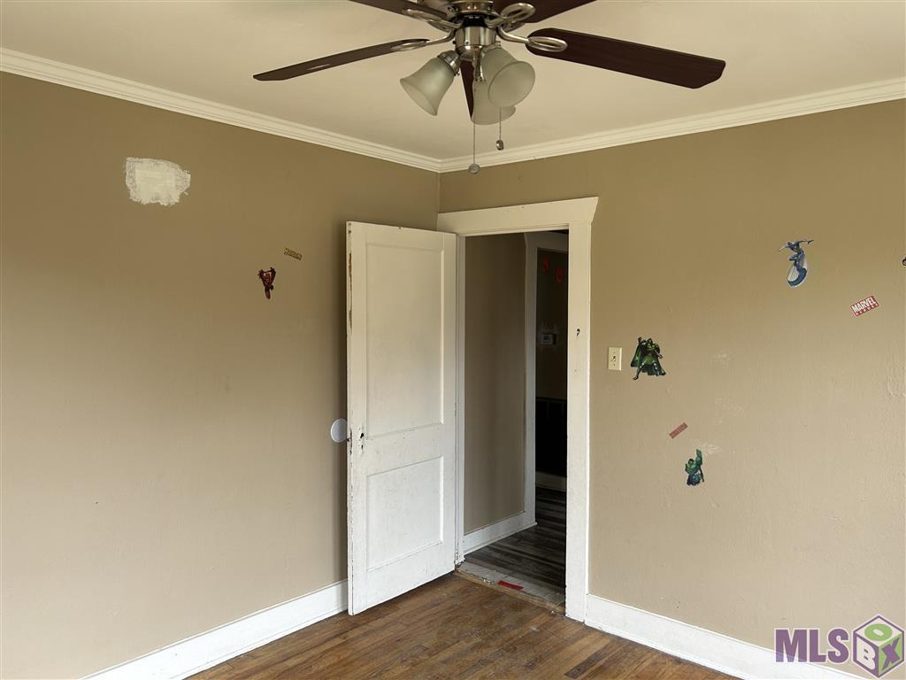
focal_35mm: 26
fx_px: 680
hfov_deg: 67.3
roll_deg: -0.2
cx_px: 453
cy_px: 340
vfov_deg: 53.1
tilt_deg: -4.0
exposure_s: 1/121
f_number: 1.5
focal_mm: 5.7
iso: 64
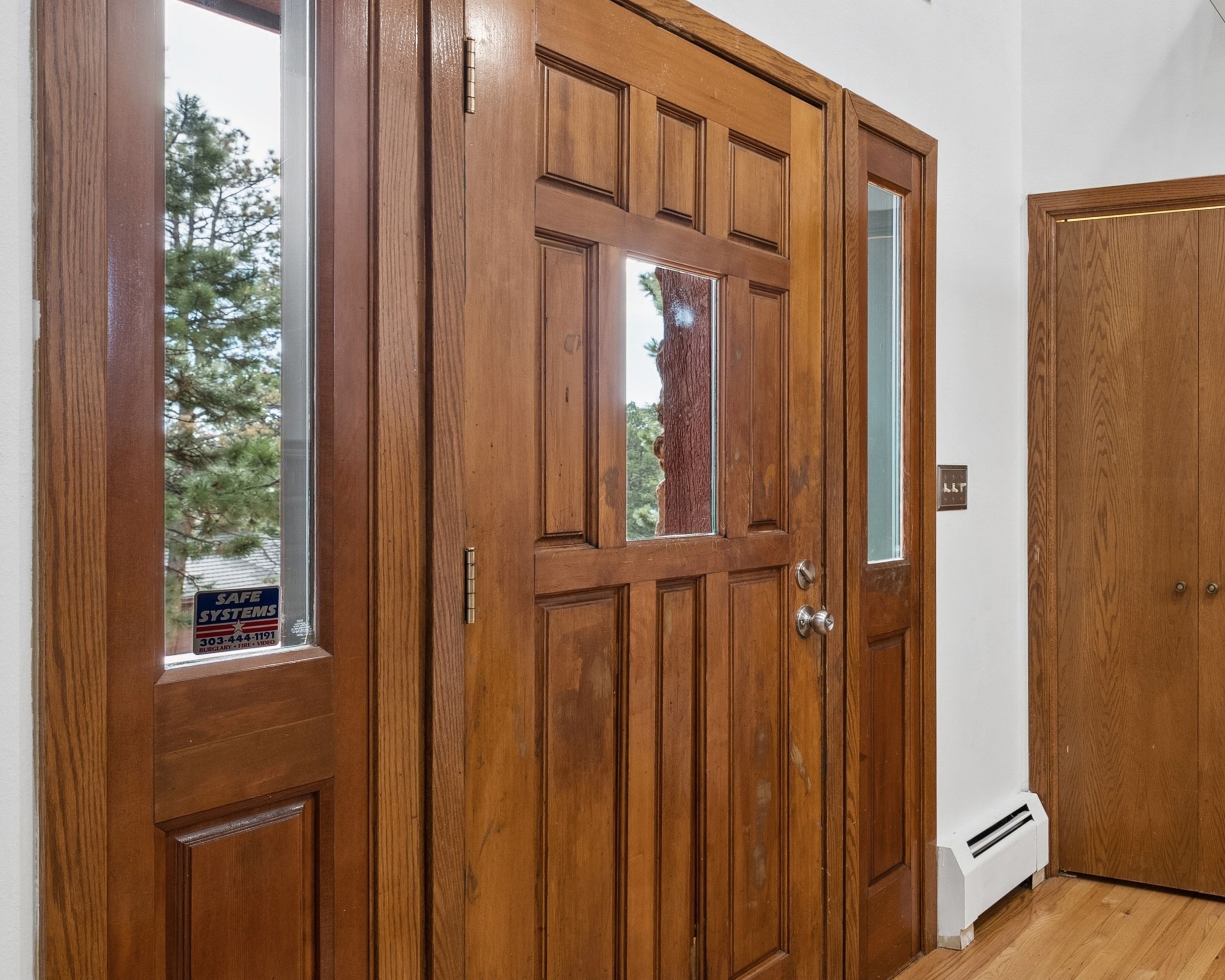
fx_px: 1124
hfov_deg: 52.4
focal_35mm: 31
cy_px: 451
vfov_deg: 47.1
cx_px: 1026
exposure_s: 1/30
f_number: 9
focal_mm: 19
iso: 640
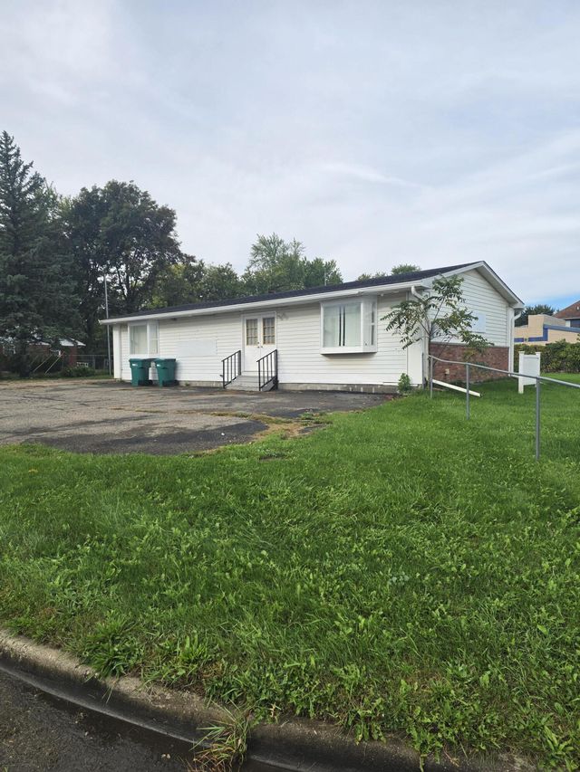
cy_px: 386
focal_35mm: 23
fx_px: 514
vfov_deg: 73.9
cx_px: 290
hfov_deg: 58.9
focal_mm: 6.25
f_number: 1.7
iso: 80
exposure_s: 1/2843
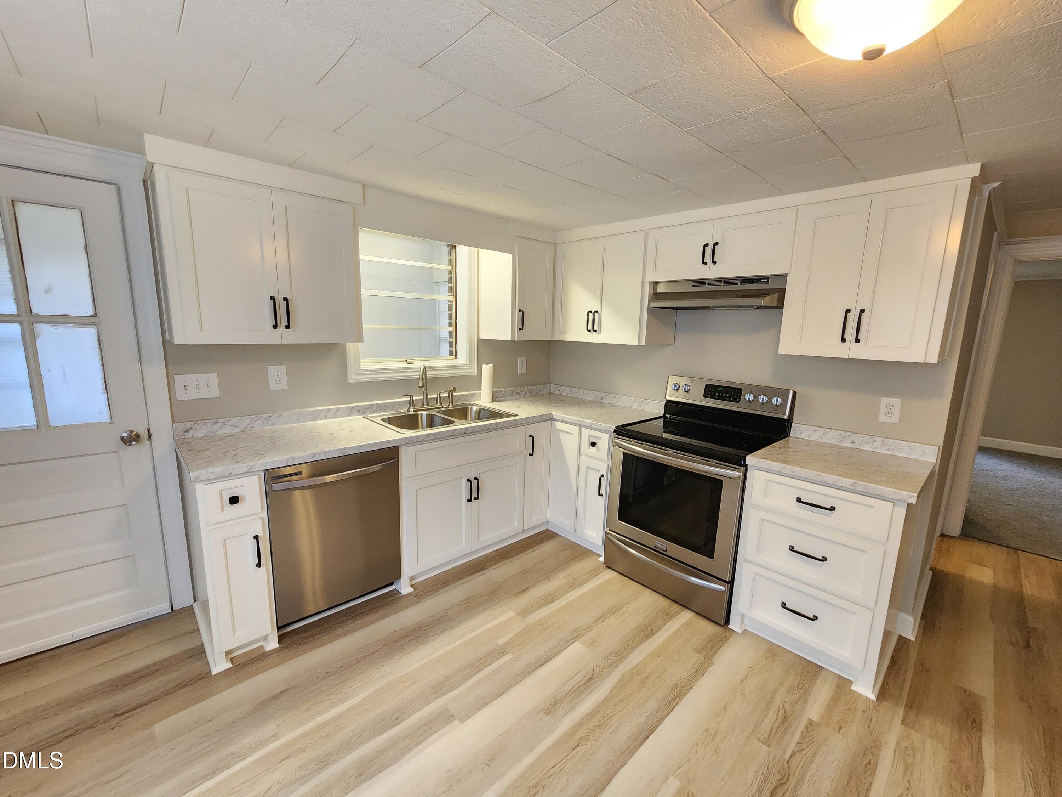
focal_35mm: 13
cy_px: 398
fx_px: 399
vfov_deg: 89.9
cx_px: 531
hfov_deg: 106.2
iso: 250
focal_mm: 2.2
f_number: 2.2
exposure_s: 1/60
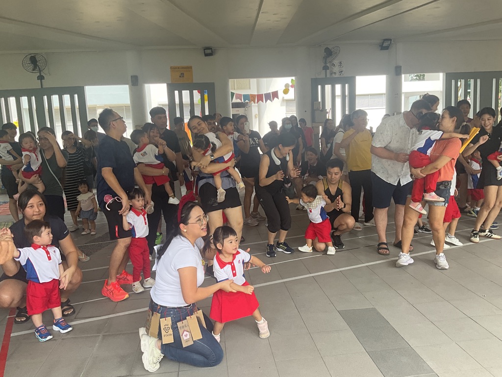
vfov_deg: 48.2
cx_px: 251
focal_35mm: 29
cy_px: 188
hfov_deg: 61.7
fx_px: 421
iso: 32
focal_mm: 3
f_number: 1.8
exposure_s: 1/122
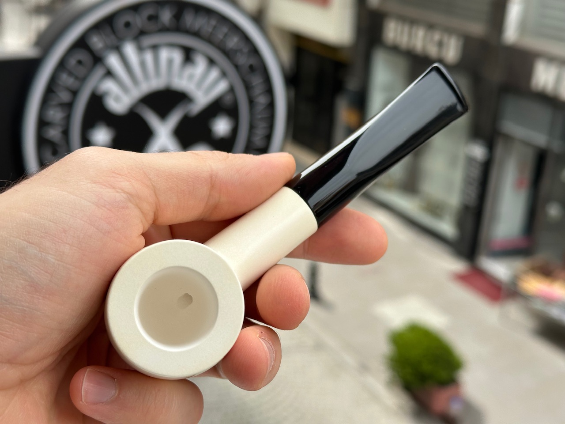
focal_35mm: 48
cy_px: 212
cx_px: 282
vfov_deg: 30.3
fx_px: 783
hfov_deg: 39.7
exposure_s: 1/1339
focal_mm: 6.86
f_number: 1.78
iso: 64
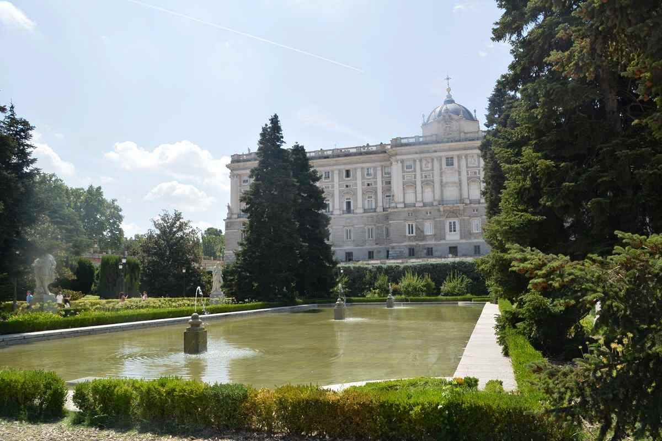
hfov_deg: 67.4
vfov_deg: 47.9
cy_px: 220
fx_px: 496
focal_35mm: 27
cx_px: 331
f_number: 9
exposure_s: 1/250
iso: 100
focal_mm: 18
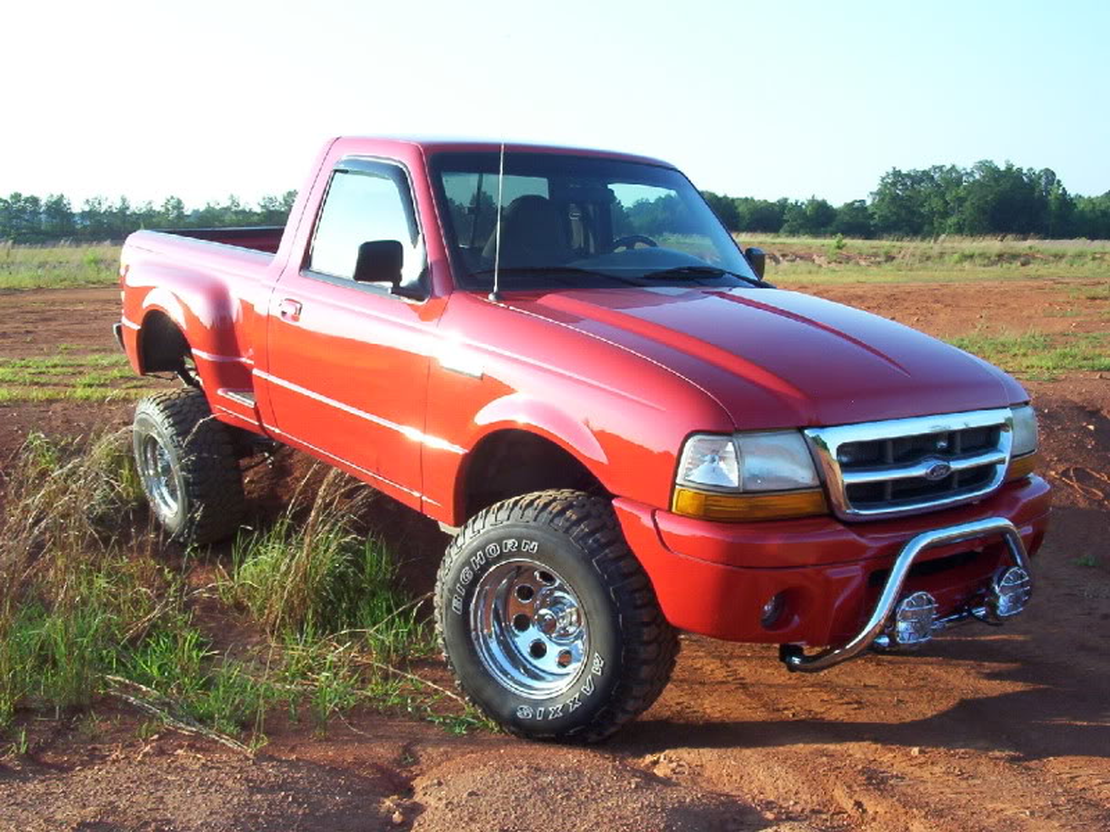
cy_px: 416
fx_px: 1251
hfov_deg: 47.9
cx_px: 555
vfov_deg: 36.8
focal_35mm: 39
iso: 100
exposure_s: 1/181
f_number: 4.5
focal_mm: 6
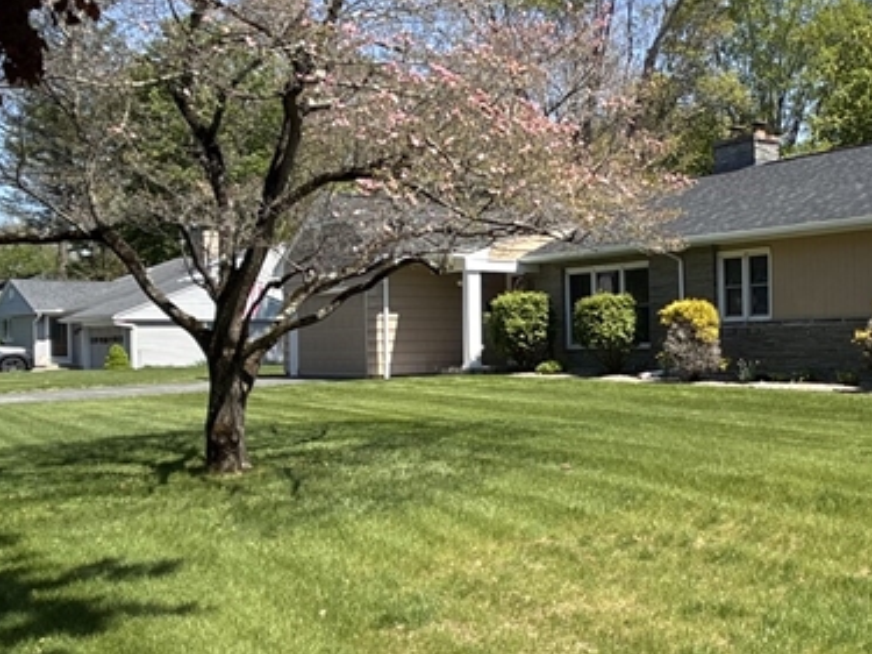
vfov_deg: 20.7
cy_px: 342
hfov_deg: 26.3
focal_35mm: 71
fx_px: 1788
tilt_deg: -0.8
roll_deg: +1.1
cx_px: 821
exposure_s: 1/1812
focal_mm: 5.96
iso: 50
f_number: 1.6
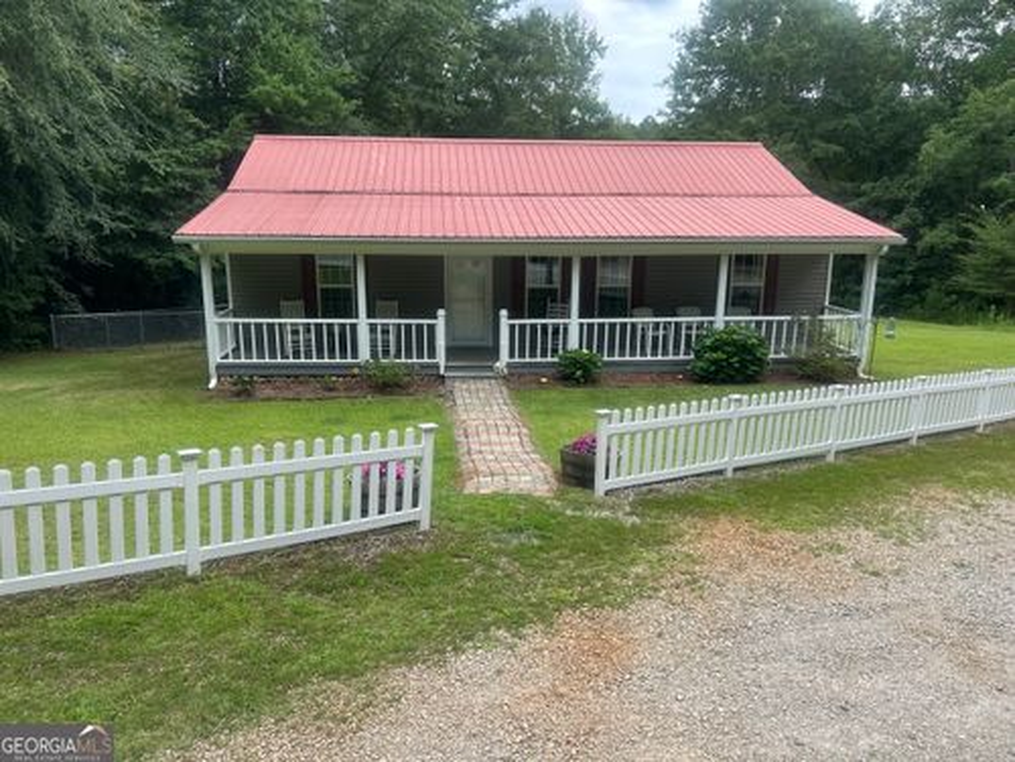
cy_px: 381
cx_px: 508
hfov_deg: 67.3
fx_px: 762
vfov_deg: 53.1
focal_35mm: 26
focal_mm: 5.7
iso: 50
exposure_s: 1/1196
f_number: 1.5
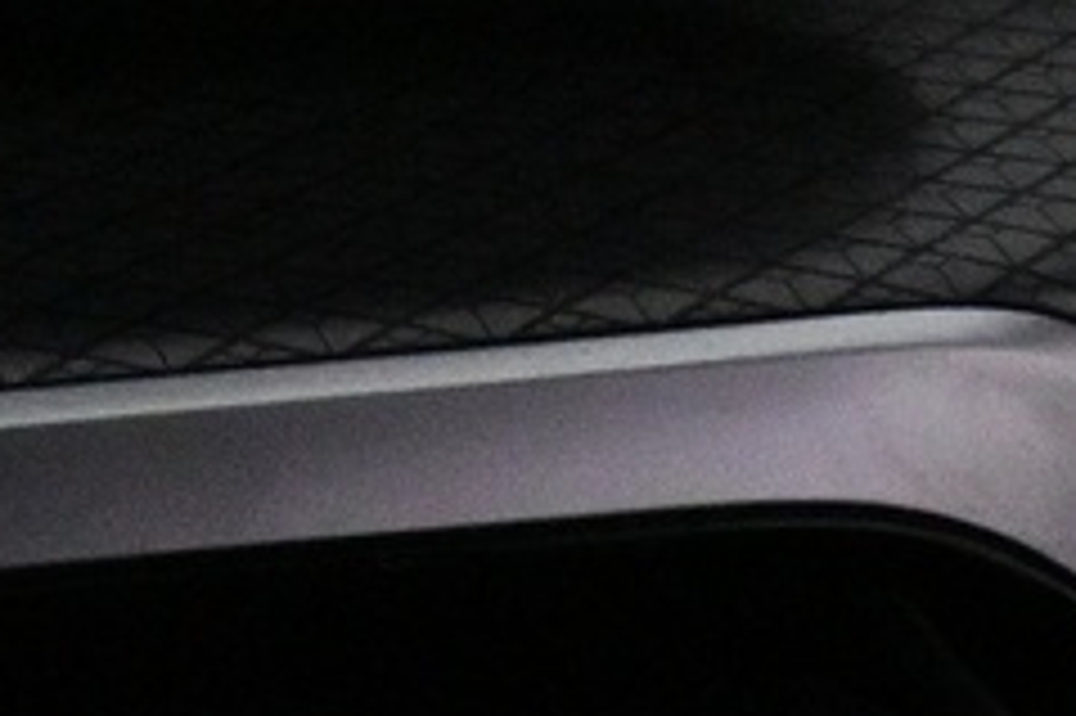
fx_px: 4868
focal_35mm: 163
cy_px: -1396
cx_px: -1841
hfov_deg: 10.2
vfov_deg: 7.5
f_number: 3.5
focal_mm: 16
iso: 4000
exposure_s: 1/500
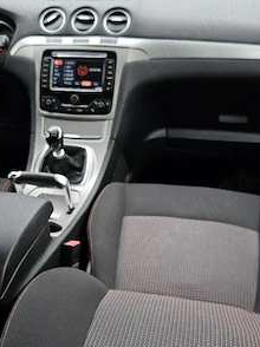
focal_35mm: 47
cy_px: 208
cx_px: 82
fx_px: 471
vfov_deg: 40.3
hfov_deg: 30.6
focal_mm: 5.4
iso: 160
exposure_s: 1/182
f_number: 1.8
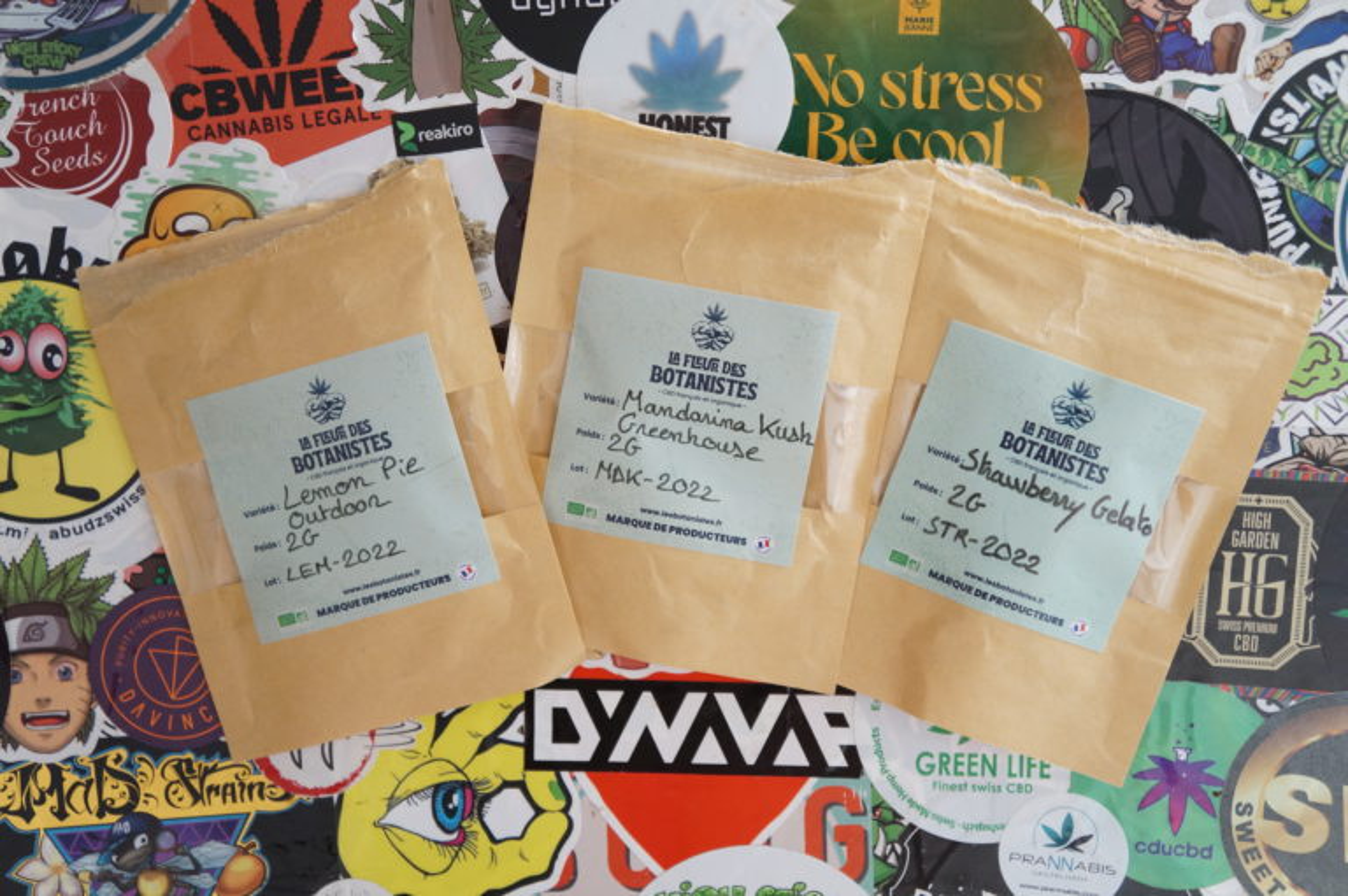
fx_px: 1796
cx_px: 674
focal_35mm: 48
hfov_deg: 41.1
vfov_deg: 28.0
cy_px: 448
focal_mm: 32
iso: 800
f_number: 4
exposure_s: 1/20
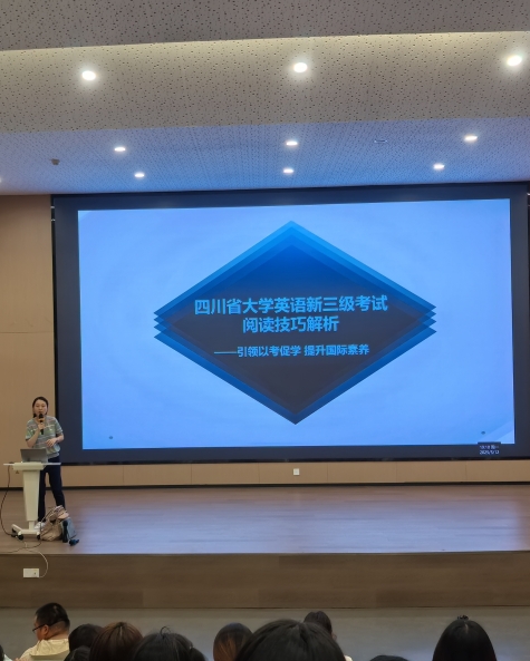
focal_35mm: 50
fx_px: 980
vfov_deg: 37.3
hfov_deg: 30.2
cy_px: 330
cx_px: 210
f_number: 1.4
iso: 80
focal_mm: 5.75
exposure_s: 1/60
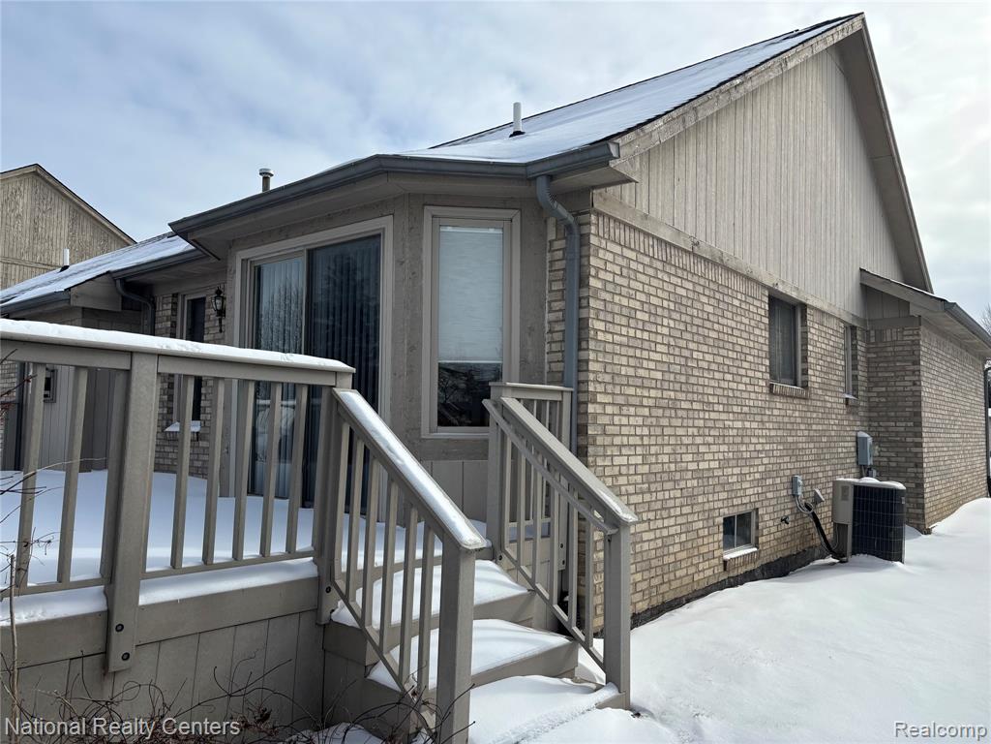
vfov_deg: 53.1
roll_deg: -1.1
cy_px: 372
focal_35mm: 26
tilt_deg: +4.2
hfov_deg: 67.3
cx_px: 496
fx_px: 744
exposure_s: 1/4630
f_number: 1.6
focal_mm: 5.96
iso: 50
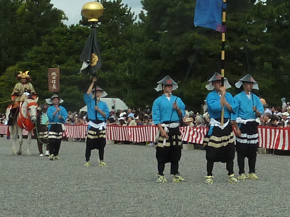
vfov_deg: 13.3
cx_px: 214
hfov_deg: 18.0
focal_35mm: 109
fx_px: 913
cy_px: -12
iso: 125
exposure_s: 1/500
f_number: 5.6
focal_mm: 4.1
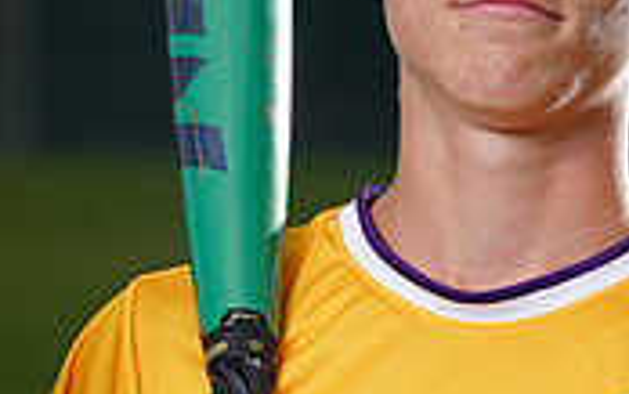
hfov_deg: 2.8
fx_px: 12676
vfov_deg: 1.8
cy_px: 524
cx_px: 465
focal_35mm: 739
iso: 100
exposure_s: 1/250
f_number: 8
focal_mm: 218
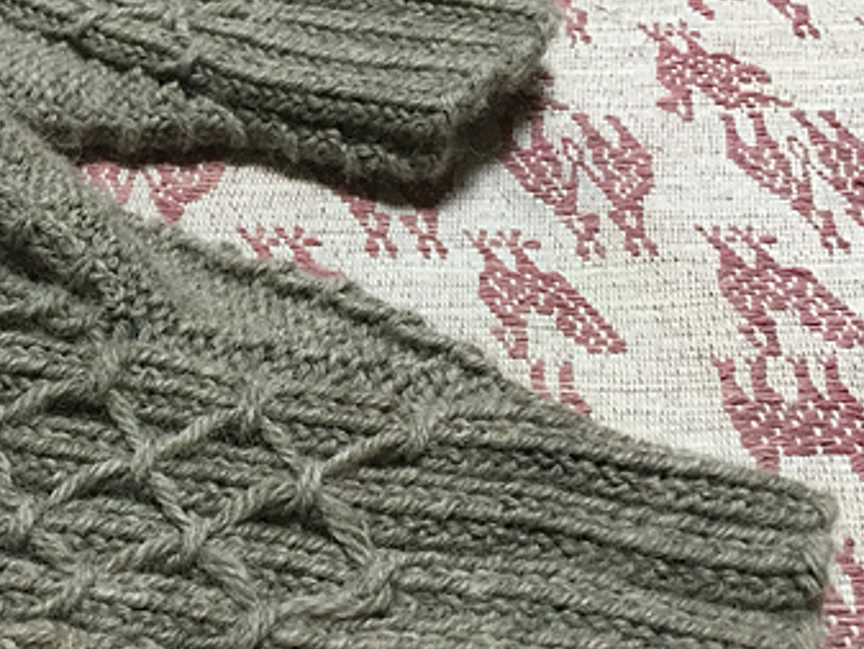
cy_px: 390
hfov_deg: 32.9
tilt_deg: -47.6
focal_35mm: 55
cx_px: 67
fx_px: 1373
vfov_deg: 26.5
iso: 200
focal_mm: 4.15
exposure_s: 1/30
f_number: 2.2
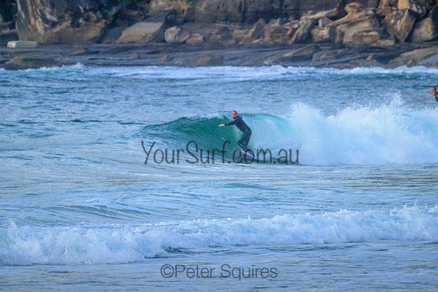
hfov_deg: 2.6
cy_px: 146
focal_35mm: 800
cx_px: 219
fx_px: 9735
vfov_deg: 1.7
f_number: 11
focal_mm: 800
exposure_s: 1/1000
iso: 8000
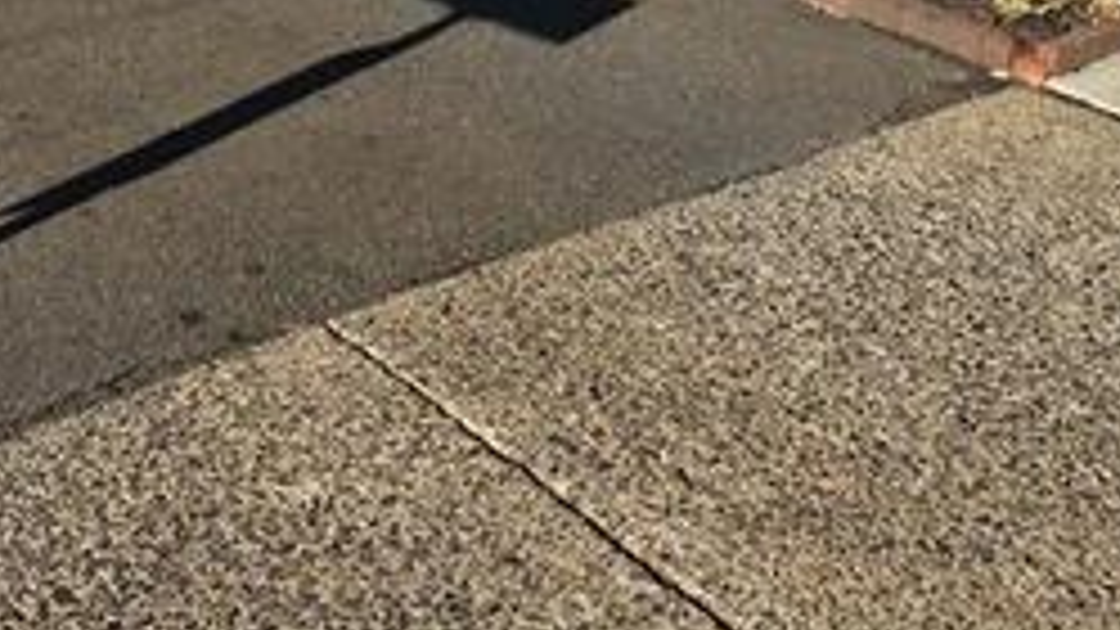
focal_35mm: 67
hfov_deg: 31.0
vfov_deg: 14.6
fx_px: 1990
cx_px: 801
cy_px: -668
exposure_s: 1/1989
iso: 25
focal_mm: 5.4
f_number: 1.8
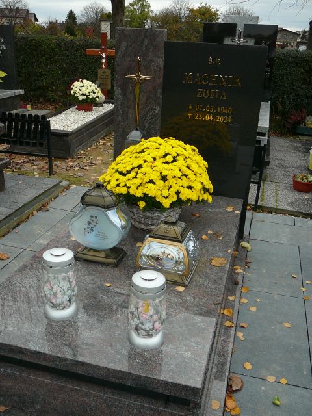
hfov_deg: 40.7
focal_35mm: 35
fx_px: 421
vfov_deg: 52.6
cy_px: 208
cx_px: 156
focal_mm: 5.2
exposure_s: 1/160
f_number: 2.8
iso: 80
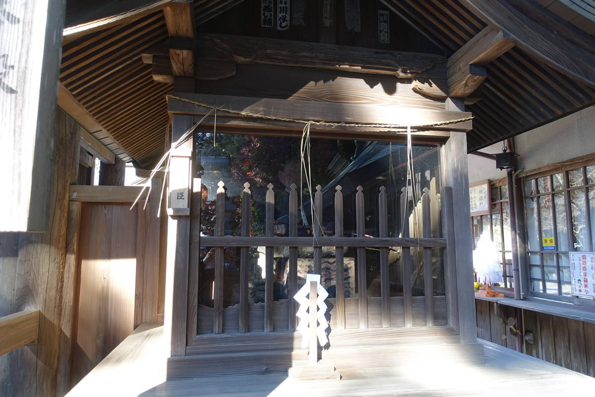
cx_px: 298
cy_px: 198
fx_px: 397
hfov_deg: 73.7
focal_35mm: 24
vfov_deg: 53.1
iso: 125
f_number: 2.8
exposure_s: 1/60
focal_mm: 8.8
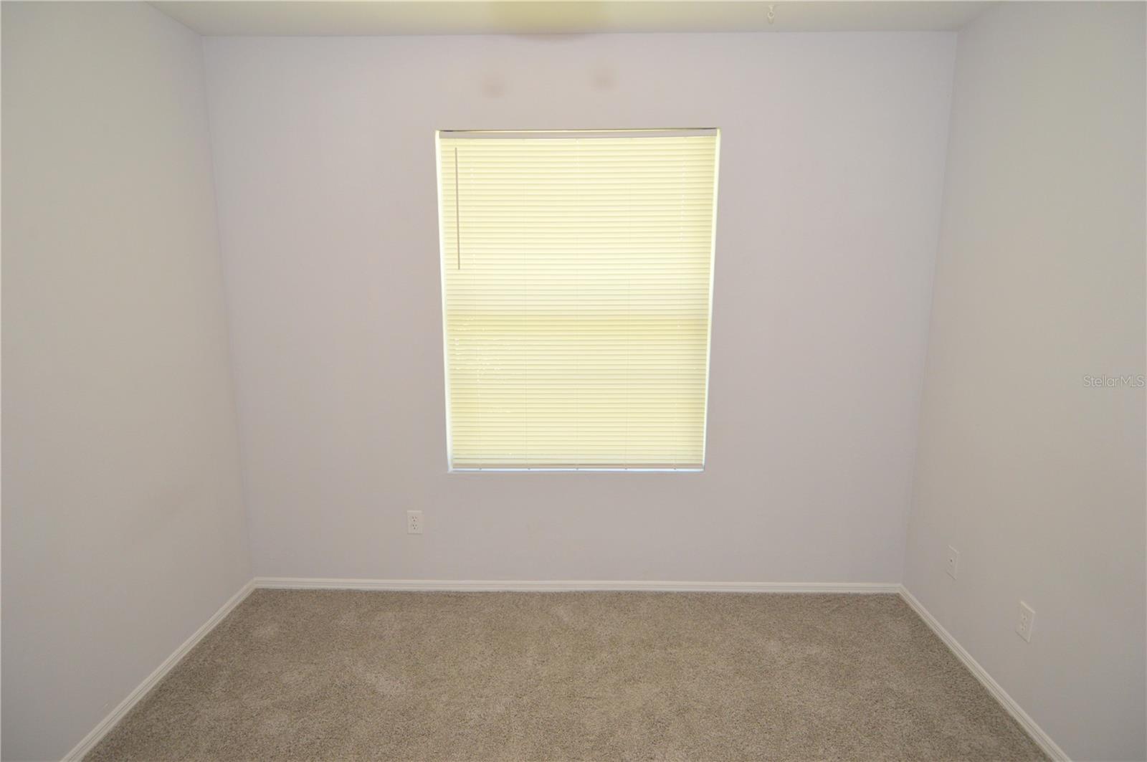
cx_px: 574
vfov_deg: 67.3
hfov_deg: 90.1
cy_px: 381
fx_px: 573
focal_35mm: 18
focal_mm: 12
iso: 640
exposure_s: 1/60
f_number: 4
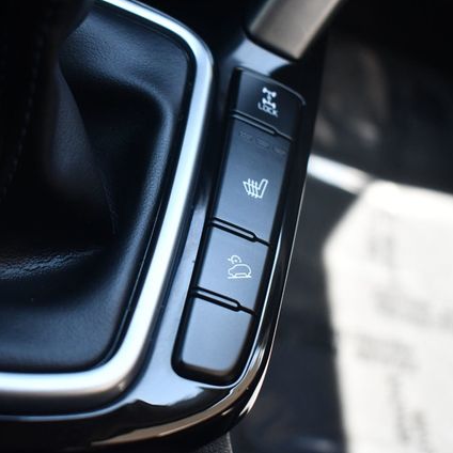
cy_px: 226
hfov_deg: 29.1
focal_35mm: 59
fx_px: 874
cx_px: 204
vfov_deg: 29.1
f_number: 4.2
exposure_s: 1/200
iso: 800
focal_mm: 31
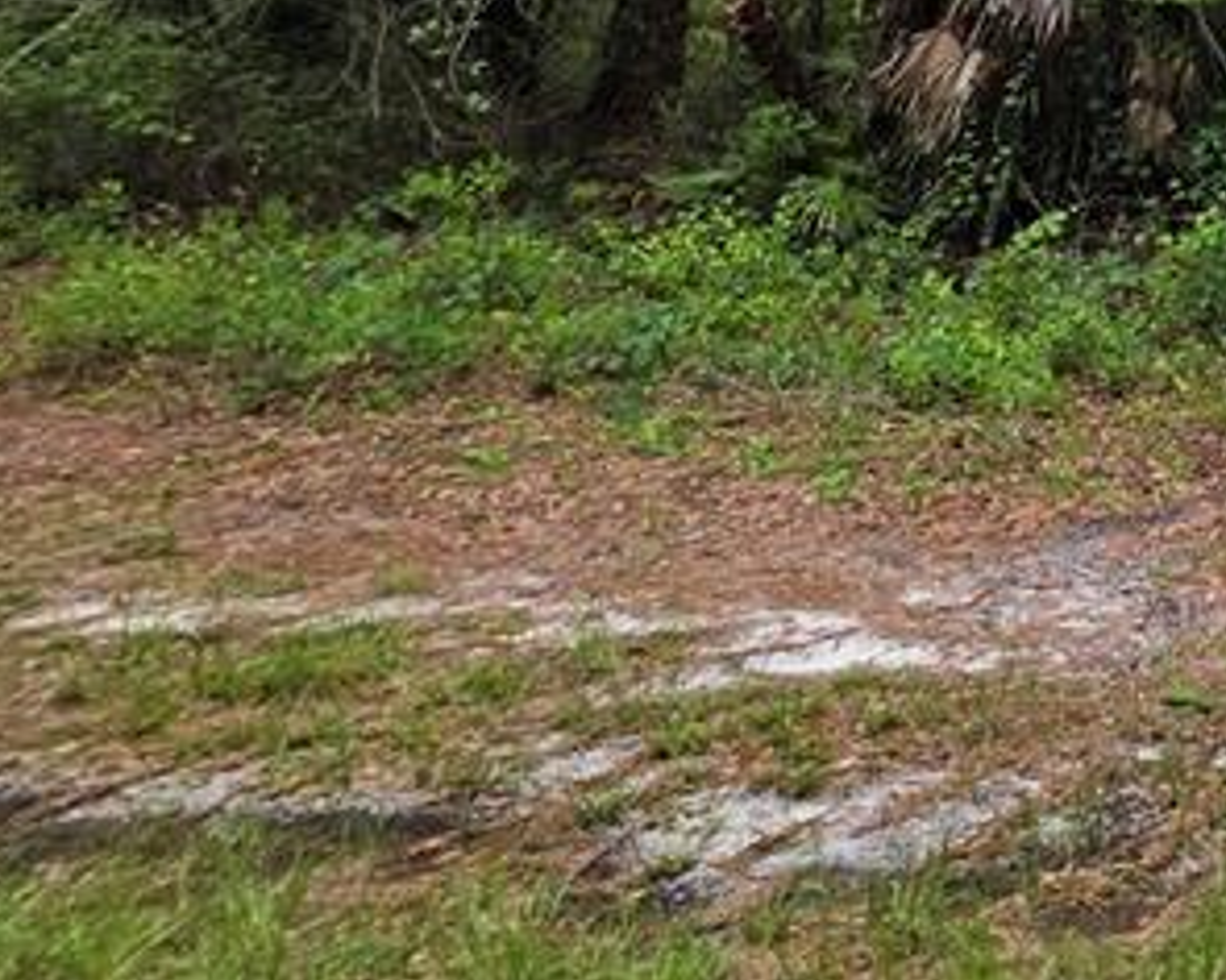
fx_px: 1597
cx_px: 1903
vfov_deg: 28.4
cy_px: -274
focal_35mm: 44
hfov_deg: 27.0
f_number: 1.9
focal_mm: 2.2
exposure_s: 1/1123
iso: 40
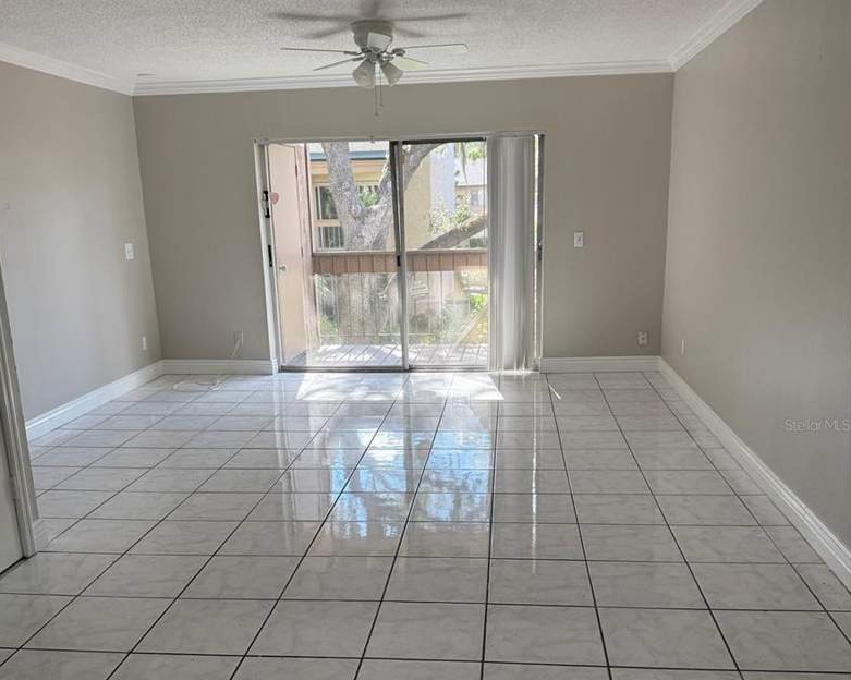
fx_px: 806
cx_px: 417
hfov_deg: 55.7
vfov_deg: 45.4
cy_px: 424
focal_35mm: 32
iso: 100
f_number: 1.78
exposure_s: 1/238
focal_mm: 6.76
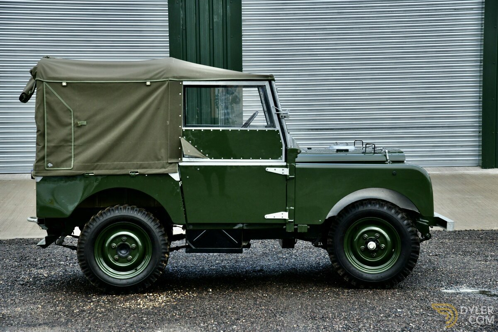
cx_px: 249
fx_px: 1190
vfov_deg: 15.9
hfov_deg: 23.6
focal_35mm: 86
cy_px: 166
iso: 1250
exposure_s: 1/320
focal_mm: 86
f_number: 9
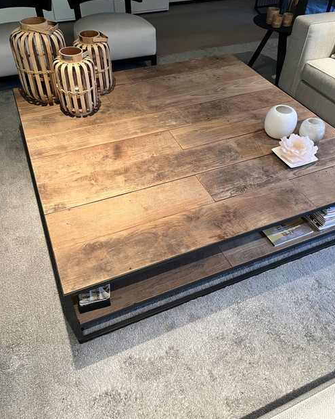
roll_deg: -1.4
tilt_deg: -44.2
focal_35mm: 28
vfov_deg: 62.2
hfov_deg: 51.5
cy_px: 197
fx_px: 347
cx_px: 169
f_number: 1.5
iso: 320
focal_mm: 5.7
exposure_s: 1/50
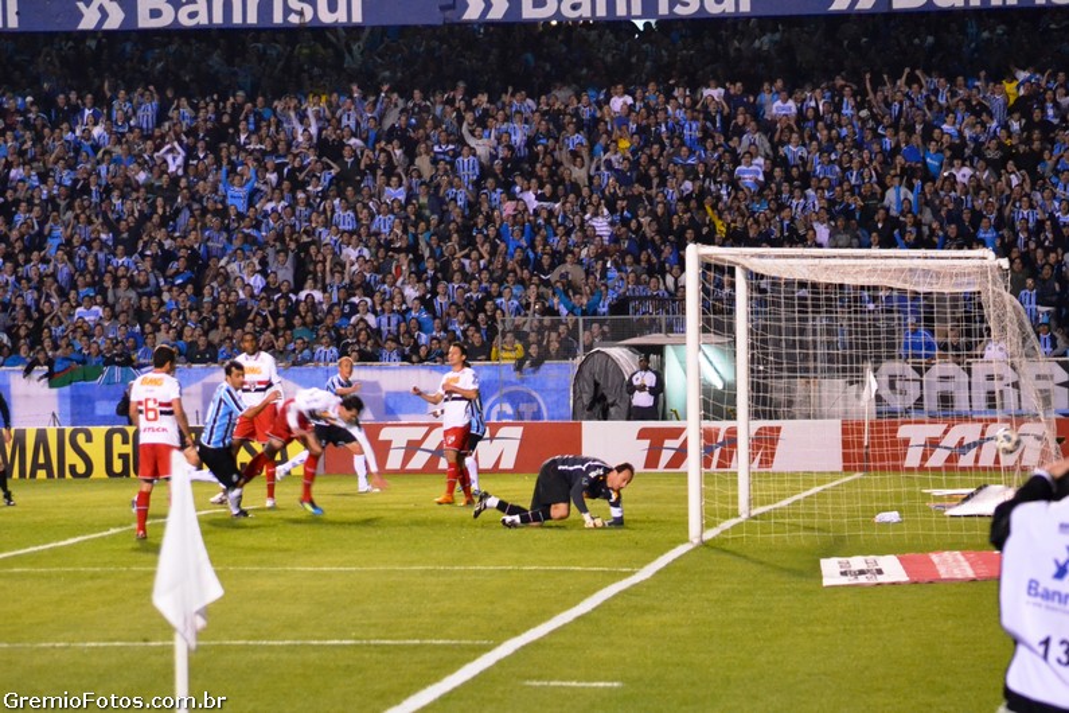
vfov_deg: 8.3
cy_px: 356
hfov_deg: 12.5
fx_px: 4899
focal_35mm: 165
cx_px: 534
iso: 3200
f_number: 4.8
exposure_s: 1/125
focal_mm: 110
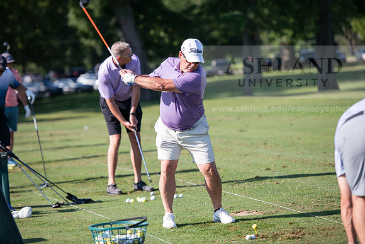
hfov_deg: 13.2
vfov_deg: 8.9
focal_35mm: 155
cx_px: 182
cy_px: 122
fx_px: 1572
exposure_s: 1/500
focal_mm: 155
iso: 64
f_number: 3.2
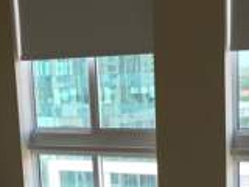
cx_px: 118
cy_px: 206
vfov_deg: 16.5
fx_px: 626
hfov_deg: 22.5
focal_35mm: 87
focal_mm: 4.15
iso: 50
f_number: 2.2
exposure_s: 1/120
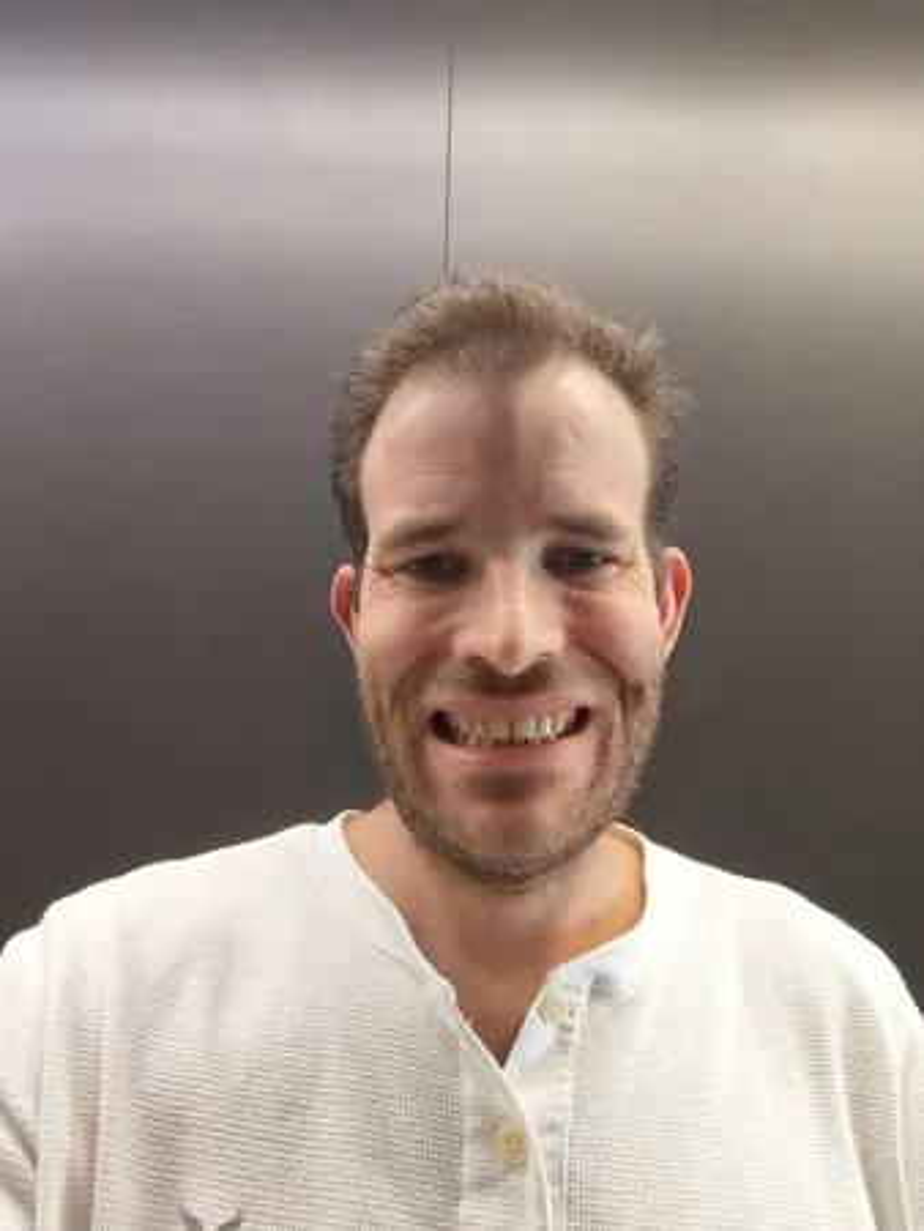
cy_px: 616
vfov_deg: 71.6
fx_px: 853
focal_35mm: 24
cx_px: 462
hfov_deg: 56.9
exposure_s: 1/25
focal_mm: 3.26
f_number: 2.45
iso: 125
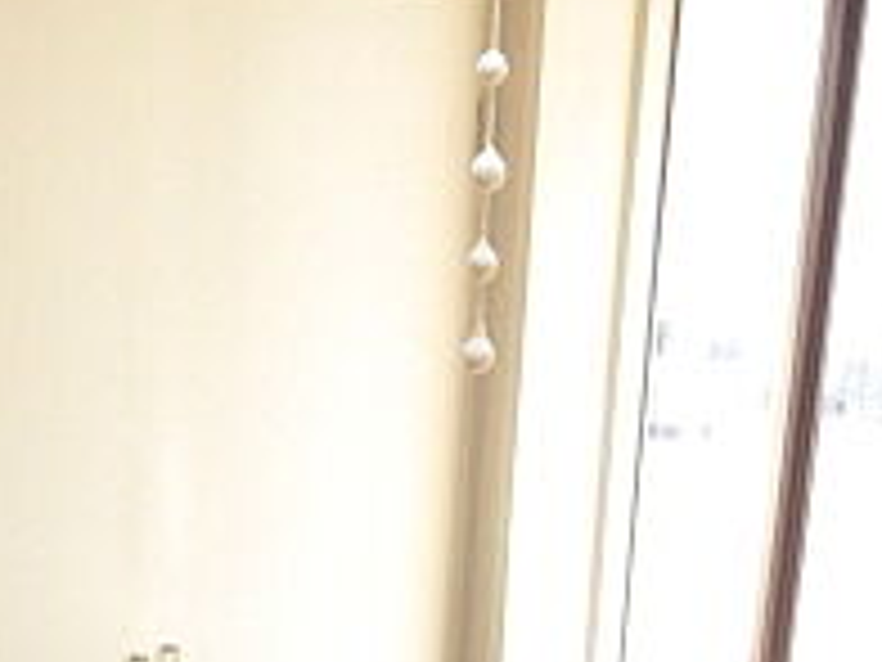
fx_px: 1835
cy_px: 806
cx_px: 405
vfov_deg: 19.2
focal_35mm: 72
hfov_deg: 27.0
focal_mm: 4
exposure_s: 1/60
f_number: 3.1
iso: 100
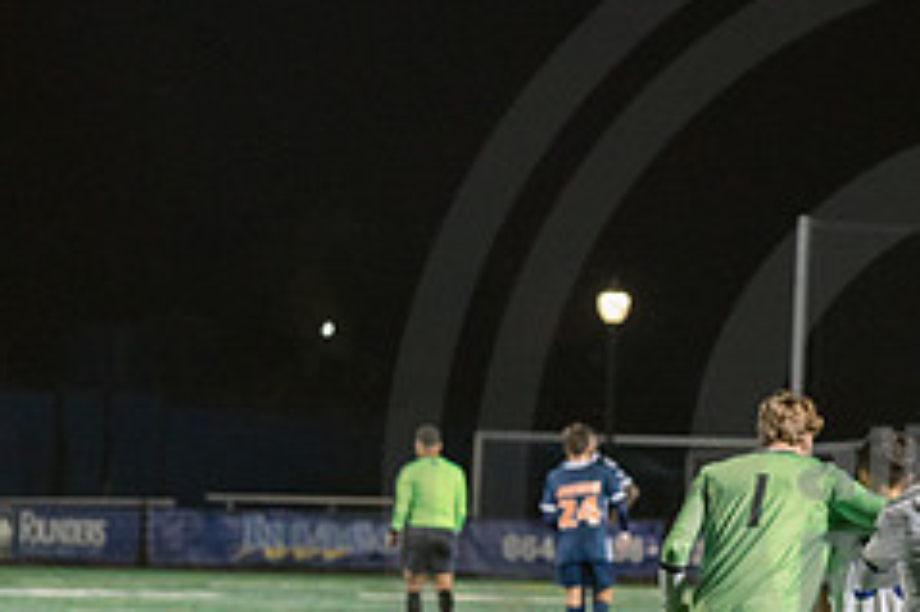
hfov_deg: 6.5
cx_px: 1066
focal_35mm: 316
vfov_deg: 4.3
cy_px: 506
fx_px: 8070
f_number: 4
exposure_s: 1/400
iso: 2500
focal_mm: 130
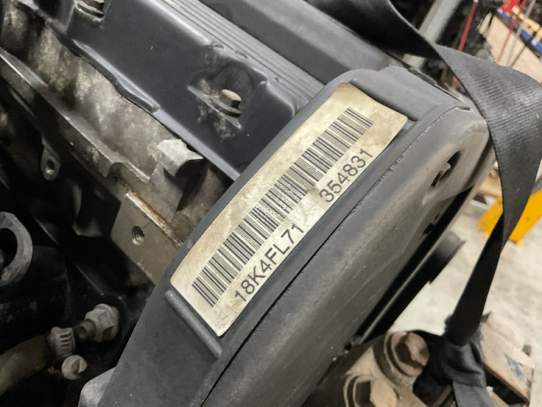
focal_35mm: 29
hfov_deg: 61.7
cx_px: 271
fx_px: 454
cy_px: 204
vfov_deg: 48.2
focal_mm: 3
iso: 320
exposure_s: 1/33
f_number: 1.8
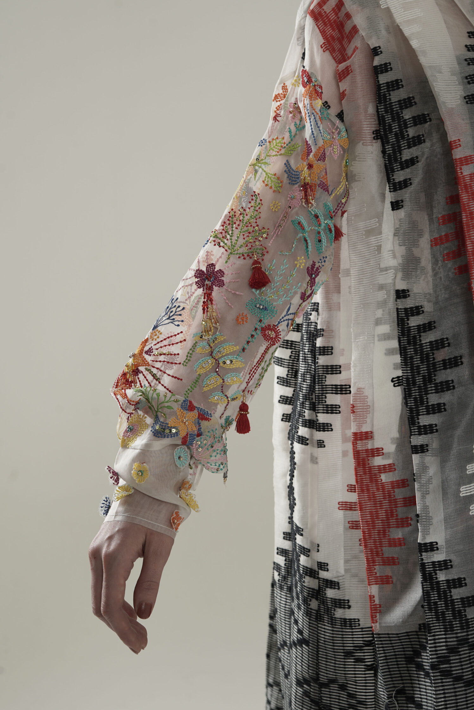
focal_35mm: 57
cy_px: 369
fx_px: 1126
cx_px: 215
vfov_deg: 35.1
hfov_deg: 23.8
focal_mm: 50
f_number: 7.1
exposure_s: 1/125
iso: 200
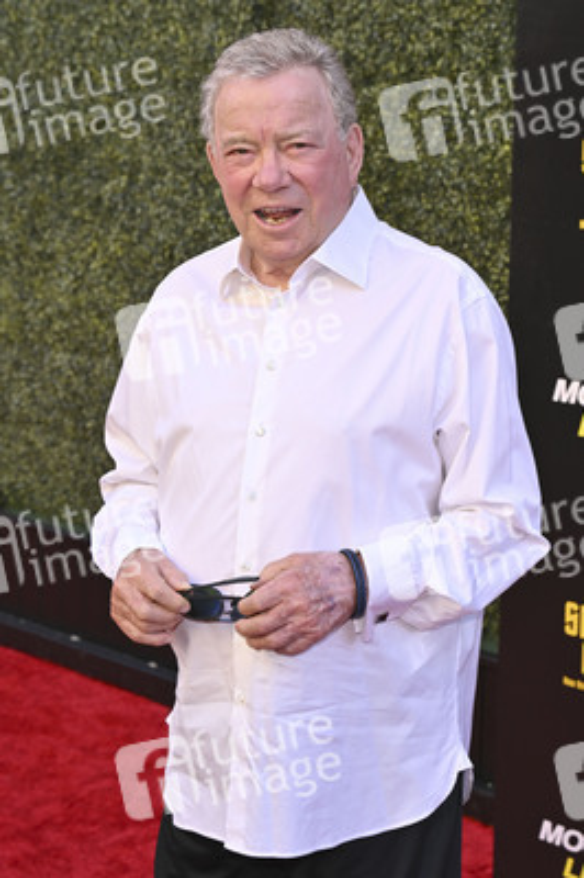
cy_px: 439
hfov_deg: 21.2
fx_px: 1560
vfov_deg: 31.4
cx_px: 292
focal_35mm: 64
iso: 640
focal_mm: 64
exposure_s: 1/250
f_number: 6.3
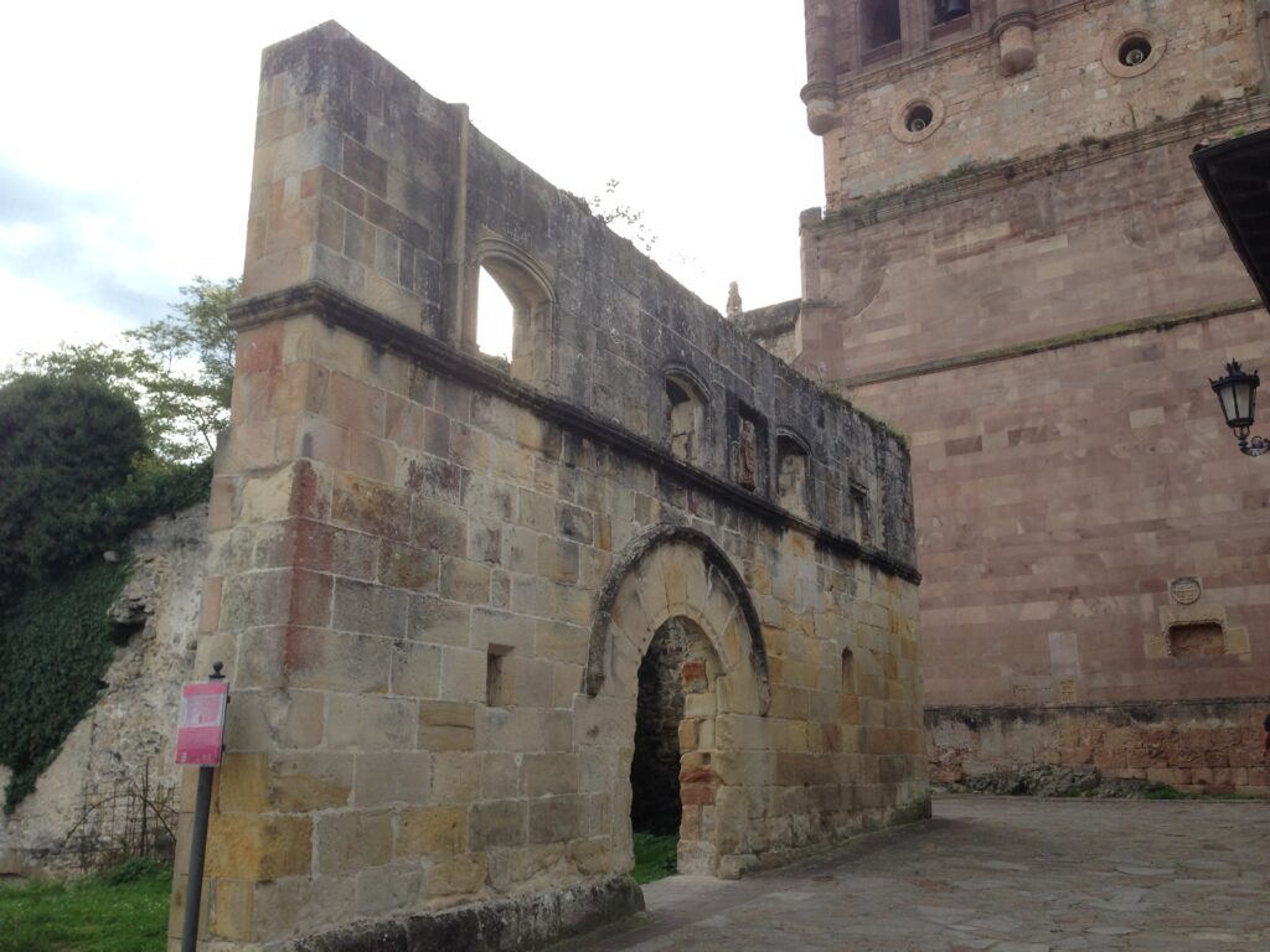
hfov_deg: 55.4
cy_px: 476
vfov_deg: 42.9
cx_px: 635
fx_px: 1211
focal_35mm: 33
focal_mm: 4.12
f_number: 2.4
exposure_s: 1/430
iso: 50
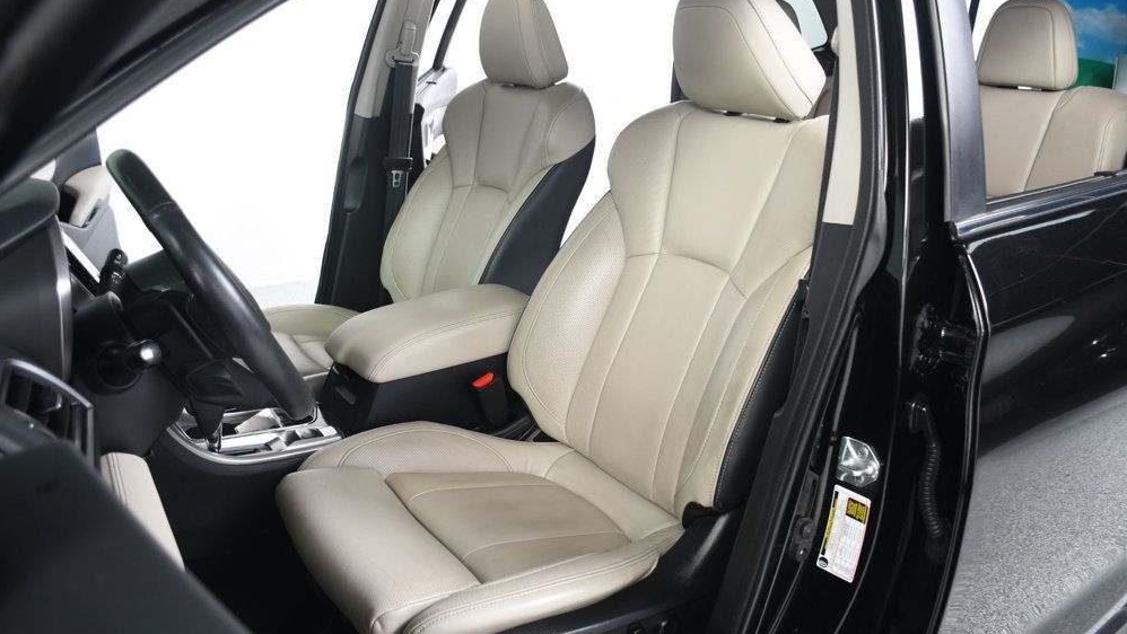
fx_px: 867
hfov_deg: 66.0
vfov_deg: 40.2
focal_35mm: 29
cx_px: 576
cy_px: 308
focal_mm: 18
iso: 100
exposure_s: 1/160
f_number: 4
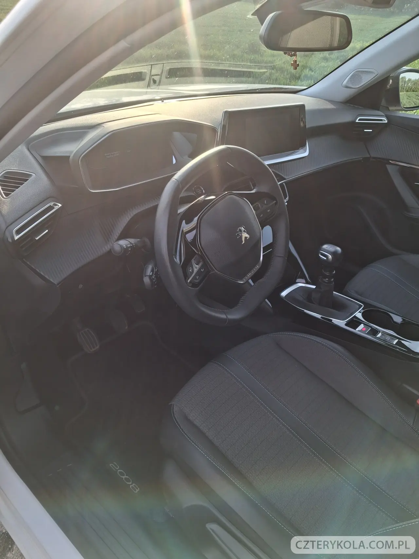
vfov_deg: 65.3
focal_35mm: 27
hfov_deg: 51.3
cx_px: 210
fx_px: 436
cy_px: 280
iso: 20
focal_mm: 4
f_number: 1.8
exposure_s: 1/100
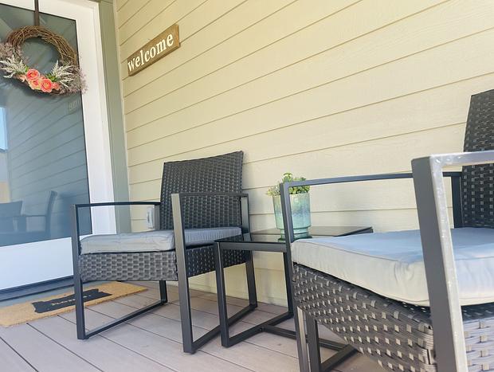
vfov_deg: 53.2
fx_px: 372
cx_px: 247
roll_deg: +5.2
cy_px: 186
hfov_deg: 67.2
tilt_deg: +1.0
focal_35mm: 26
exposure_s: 1/186
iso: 40
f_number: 1.6
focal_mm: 4.2
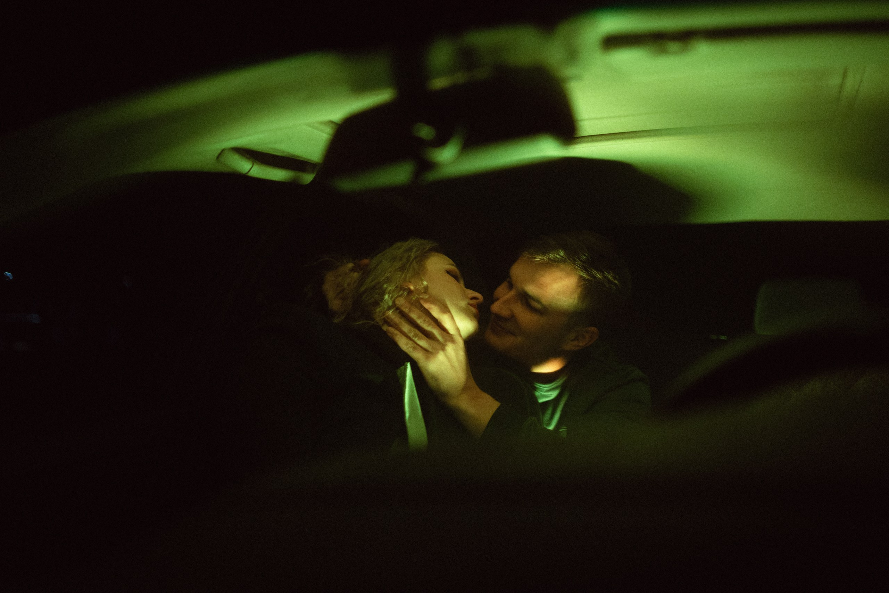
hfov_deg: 54.4
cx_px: 444
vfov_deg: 37.9
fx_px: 864
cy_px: 296
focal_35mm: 35
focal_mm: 35
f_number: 1.4
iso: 2500
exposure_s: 1/160
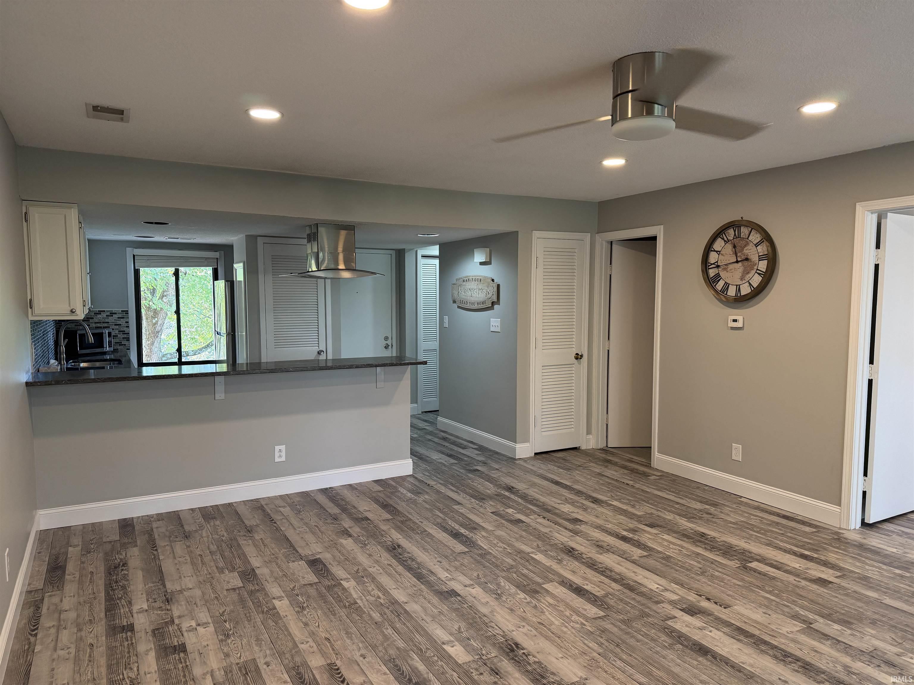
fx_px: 634
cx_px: 457
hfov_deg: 71.6
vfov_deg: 56.8
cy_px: 342
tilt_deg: -3.9
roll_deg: +0.5
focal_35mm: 24
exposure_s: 1/120
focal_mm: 6.76
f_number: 1.78
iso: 250
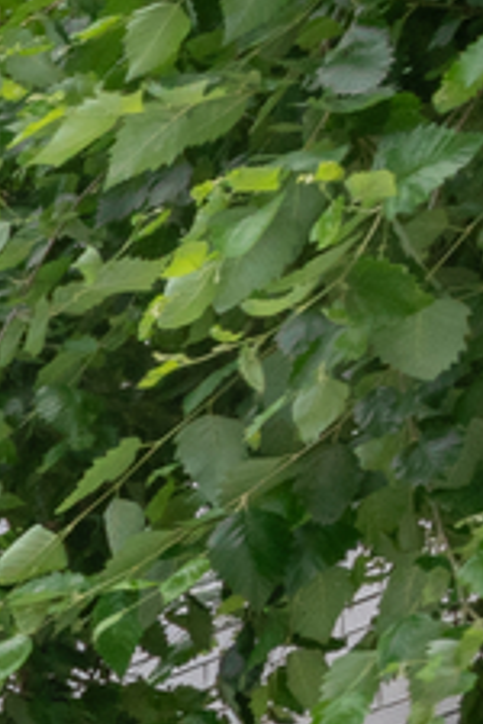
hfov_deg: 5.4
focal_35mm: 162
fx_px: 3260
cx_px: -2244
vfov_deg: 10.8
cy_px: 1713
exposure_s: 1/80
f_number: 14
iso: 640
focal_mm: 19
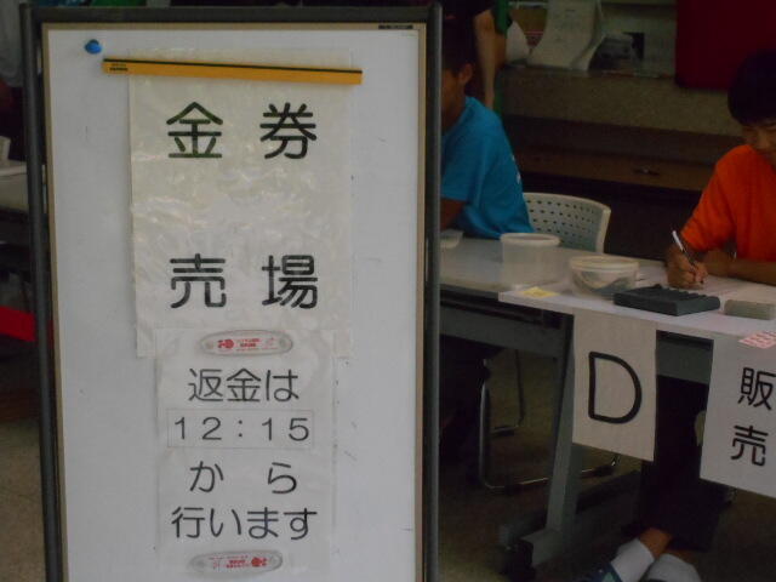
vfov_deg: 19.4
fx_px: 1704
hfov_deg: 25.7
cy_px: 291
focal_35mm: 76
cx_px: 388
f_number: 5.8
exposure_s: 1/200
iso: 800
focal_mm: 13.5
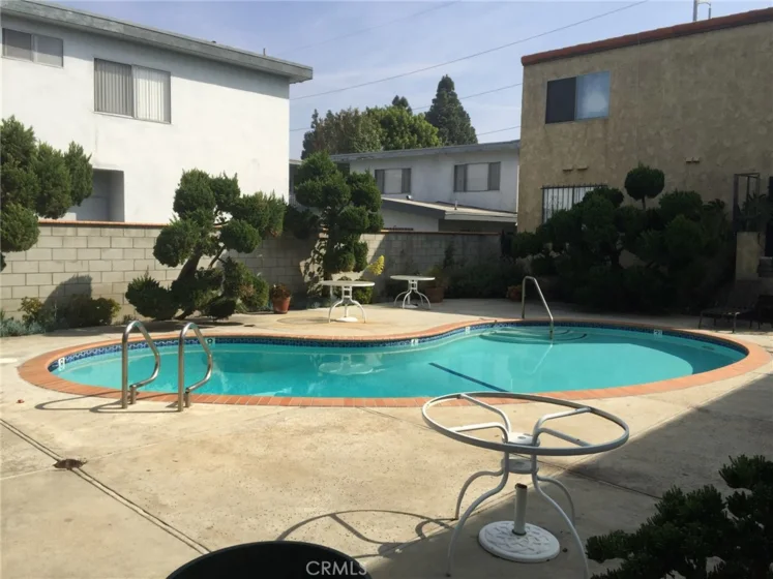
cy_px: 290
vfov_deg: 48.2
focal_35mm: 29
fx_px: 647
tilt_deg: -5.2
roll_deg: -1.6
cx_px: 386
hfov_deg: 61.7
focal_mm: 4.15
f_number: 2.2
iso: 32
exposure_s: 1/2639
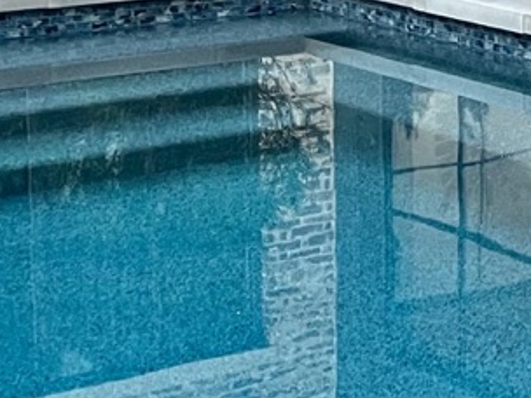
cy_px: -89
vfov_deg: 10.6
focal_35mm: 137
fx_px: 2102
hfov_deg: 13.2
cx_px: 914
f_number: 1.6
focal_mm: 5.1
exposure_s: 1/60
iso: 160
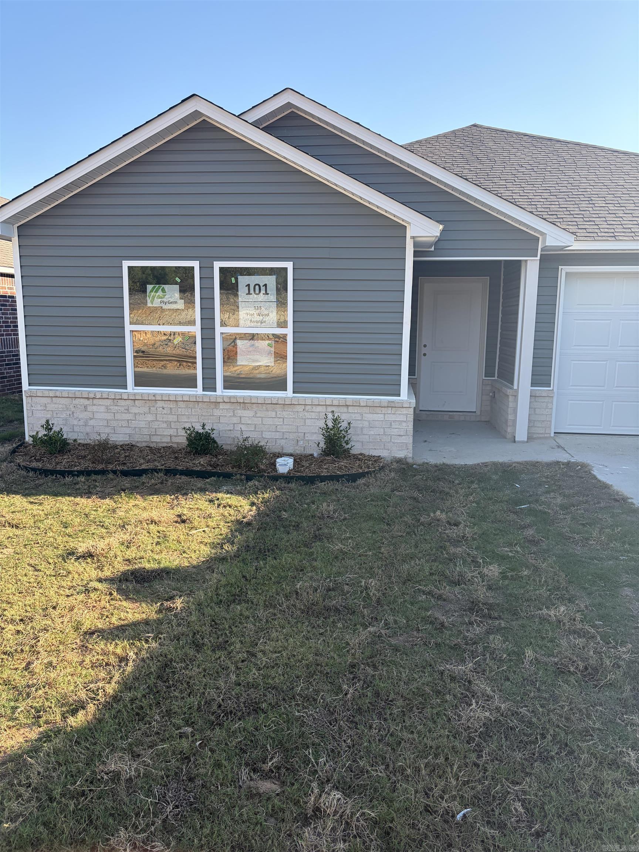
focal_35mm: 26
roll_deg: -0.5
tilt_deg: -9.2
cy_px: 426
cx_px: 320
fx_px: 640
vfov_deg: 67.3
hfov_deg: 53.1
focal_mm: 5.96
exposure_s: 1/1117
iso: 64
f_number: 1.6
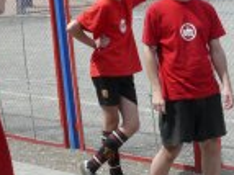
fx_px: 925
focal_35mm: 137
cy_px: 82
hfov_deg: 13.8
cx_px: 313
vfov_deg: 10.8
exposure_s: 1/250
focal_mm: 7.4
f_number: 5.6
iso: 100
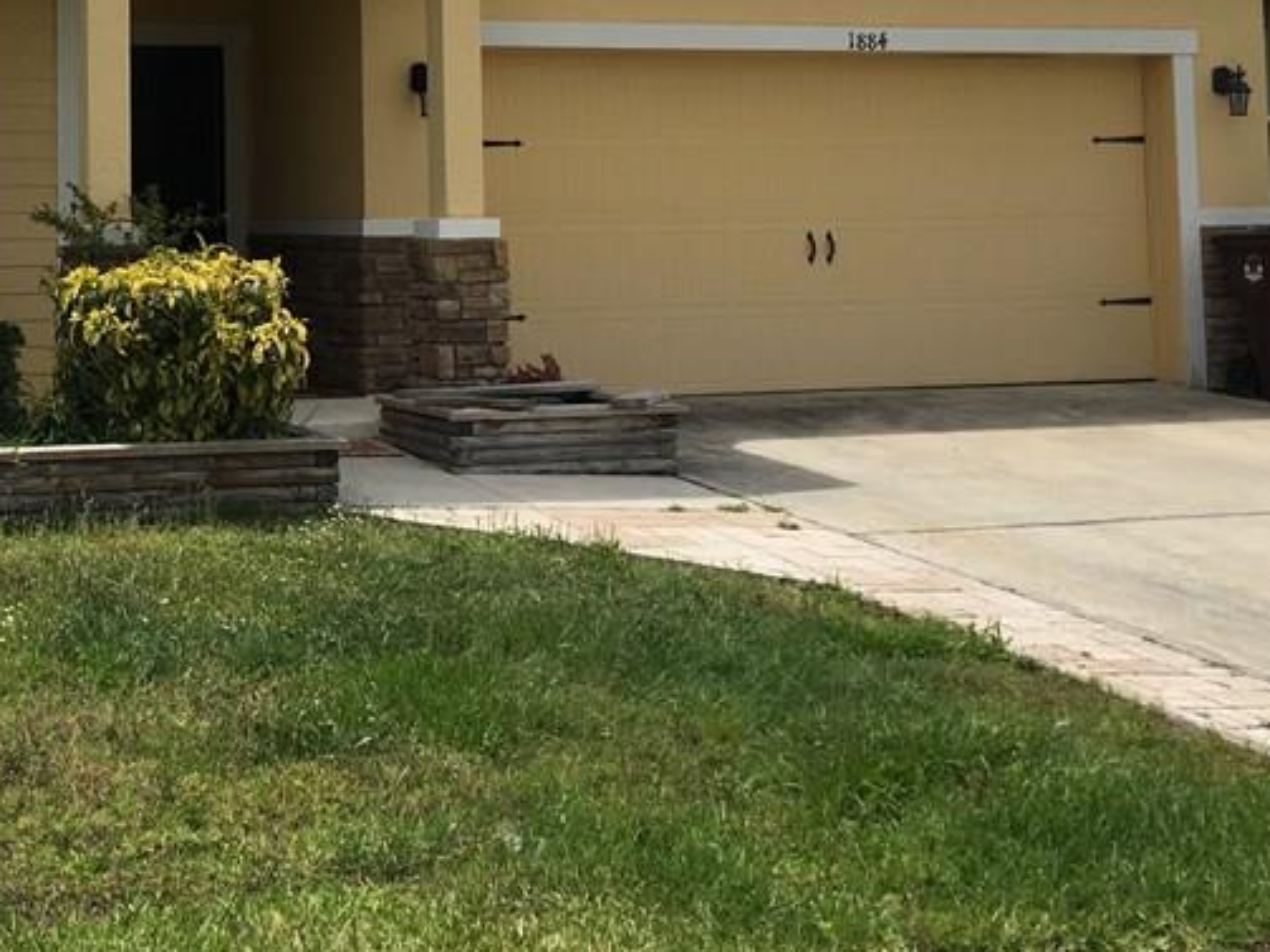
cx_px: 177
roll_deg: -0.9
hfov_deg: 31.5
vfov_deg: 24.0
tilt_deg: +3.4
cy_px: 76
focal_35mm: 59
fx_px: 2164
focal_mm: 4.15
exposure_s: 1/2262
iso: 25
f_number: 2.2
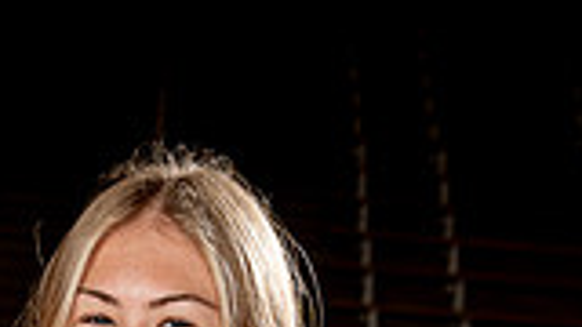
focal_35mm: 206
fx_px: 3179
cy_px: 759
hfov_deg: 10.4
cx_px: 149
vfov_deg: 5.7
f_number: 8
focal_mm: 70
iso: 100
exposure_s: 1/250
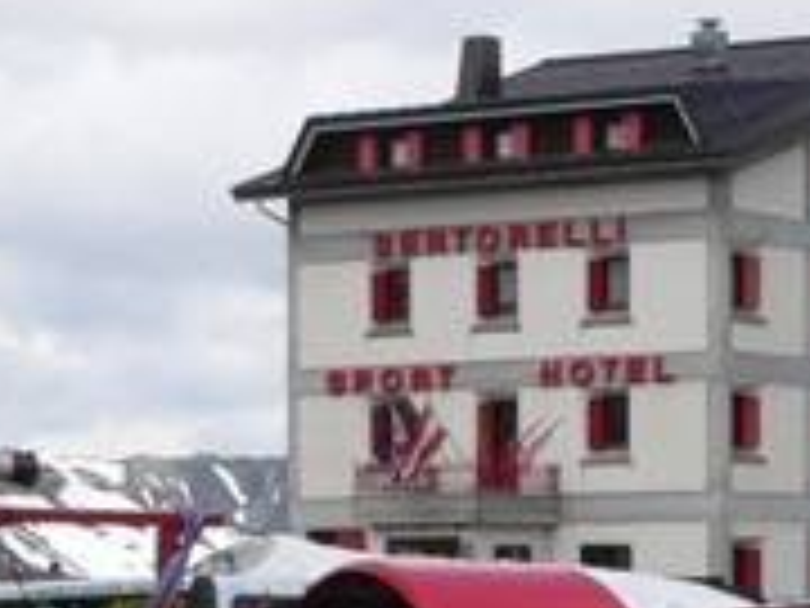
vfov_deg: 9.1
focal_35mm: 160
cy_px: 856
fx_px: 3744
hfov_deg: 11.9
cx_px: 1098
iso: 80
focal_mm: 6
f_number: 5.2
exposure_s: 1/500
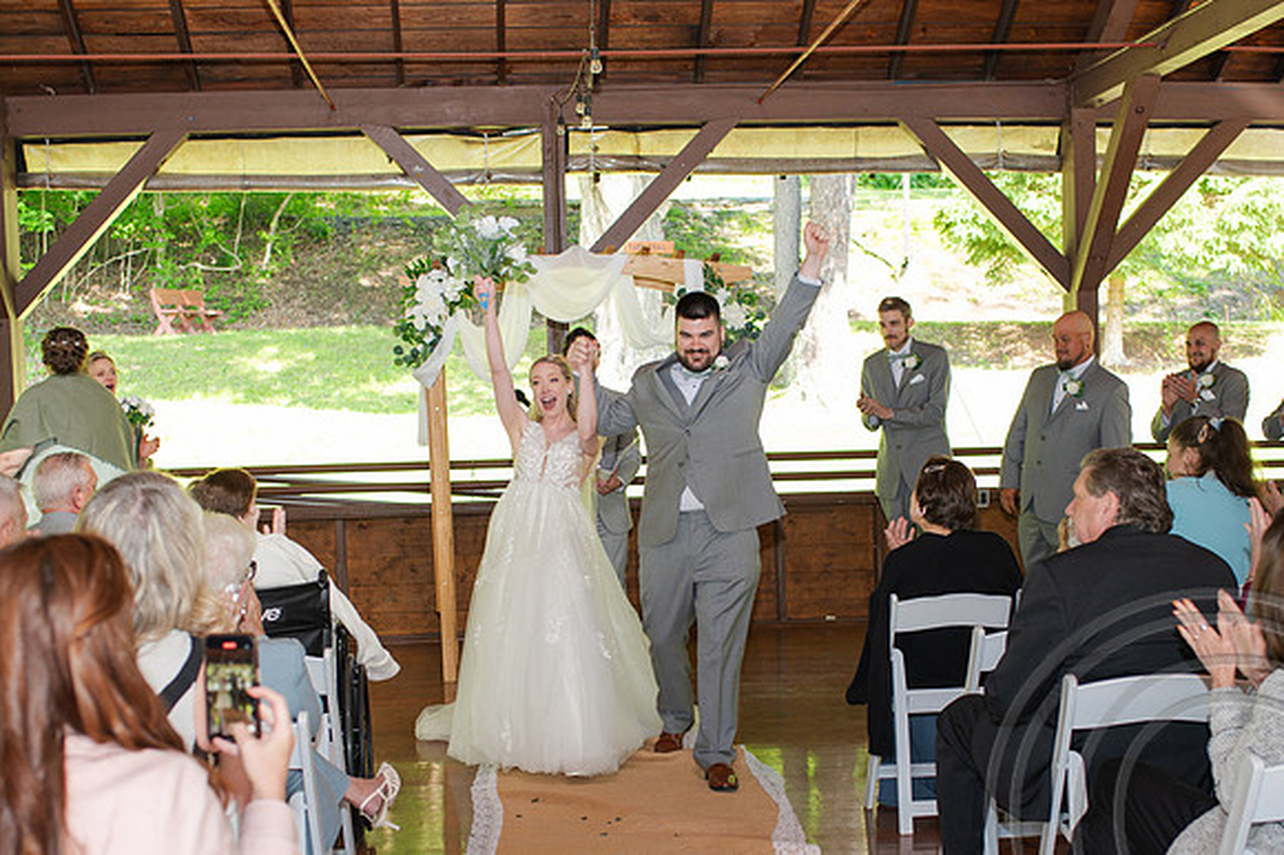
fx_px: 1838
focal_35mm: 52
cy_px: 591
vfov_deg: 26.0
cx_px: 644
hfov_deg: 38.5
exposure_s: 1/200
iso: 220
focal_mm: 35
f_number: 3.2
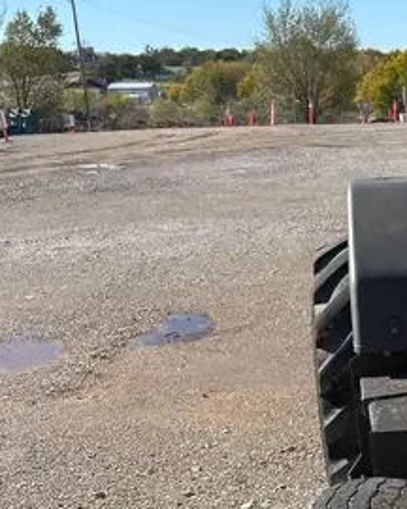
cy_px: 506
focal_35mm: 69
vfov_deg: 26.1
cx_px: 497
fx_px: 1039
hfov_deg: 20.6
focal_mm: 5.7
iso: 50
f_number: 1.5
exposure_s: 1/3165
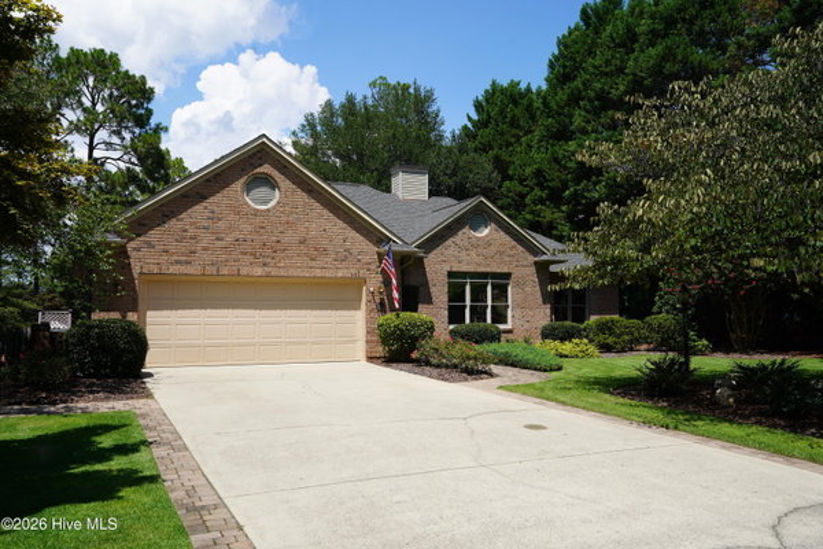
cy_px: 274
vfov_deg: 42.3
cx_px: 412
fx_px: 709
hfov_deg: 60.3
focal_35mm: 31
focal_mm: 31
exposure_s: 1/160
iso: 100
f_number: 10
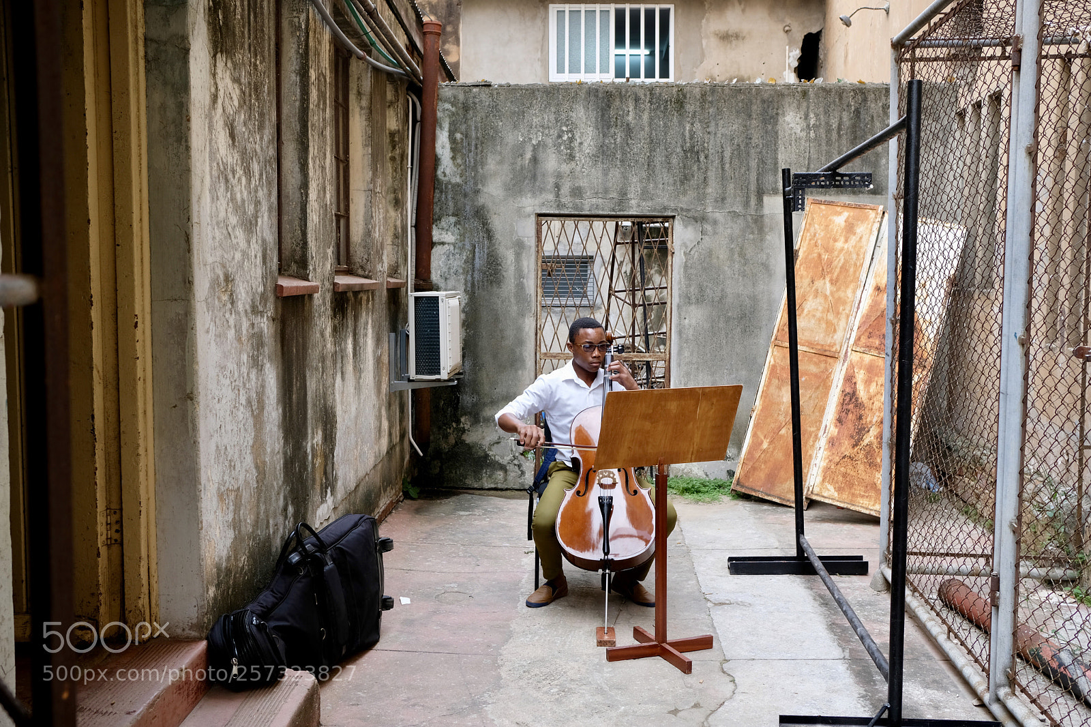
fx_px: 1060
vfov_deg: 37.8
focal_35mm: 35
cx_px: 546
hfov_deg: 54.4
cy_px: 364
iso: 200
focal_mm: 23
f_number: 4
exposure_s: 1/180
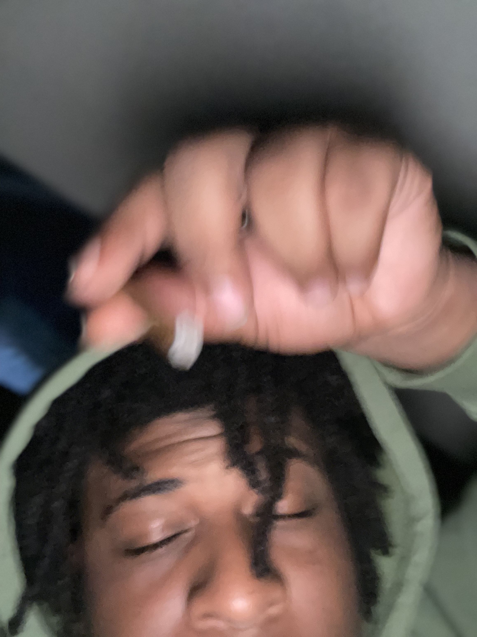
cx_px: 238
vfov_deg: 60.0
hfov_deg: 46.8
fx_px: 551
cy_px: 318
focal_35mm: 30
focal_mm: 2.71
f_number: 2.2
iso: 640
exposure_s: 1/16
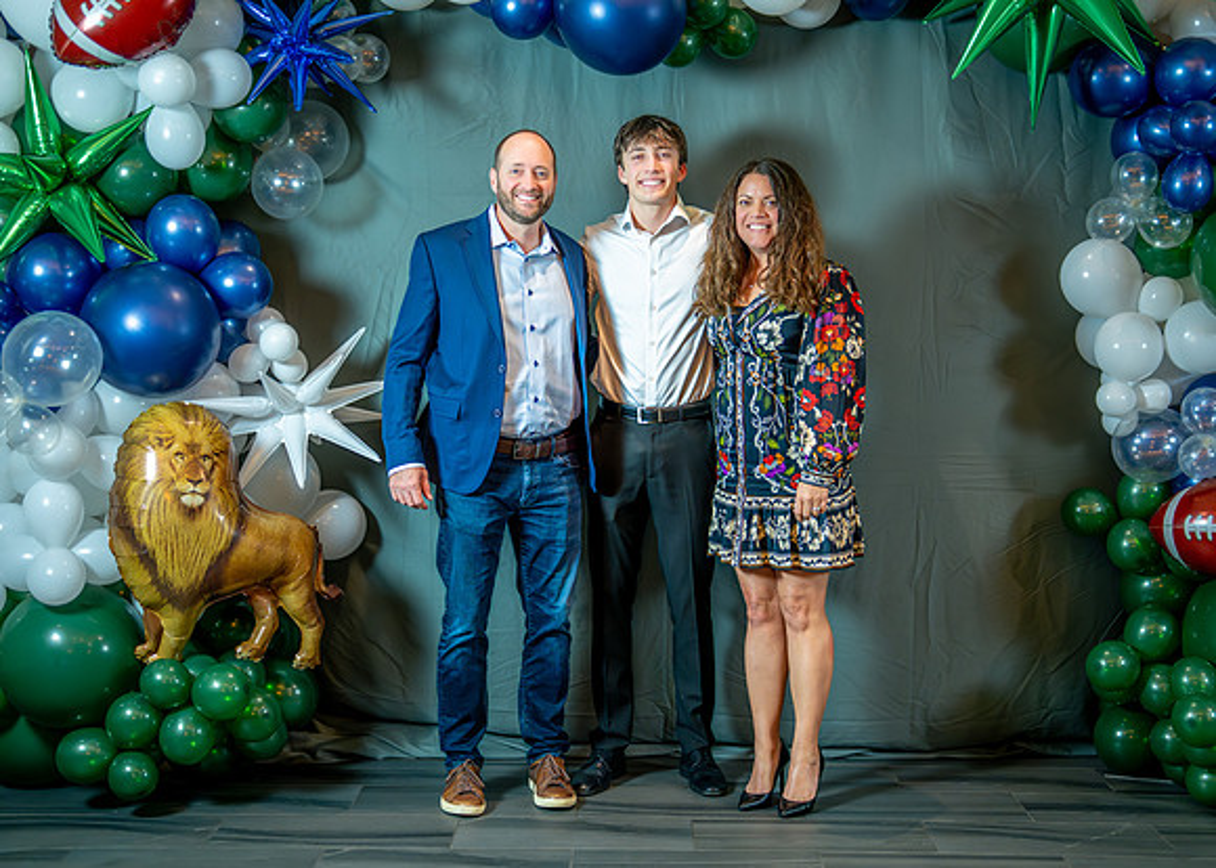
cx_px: 658
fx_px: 1863
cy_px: 433
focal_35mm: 54
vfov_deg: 26.2
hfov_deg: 36.1
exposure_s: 1/400
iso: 1250
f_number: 1.2
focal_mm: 50
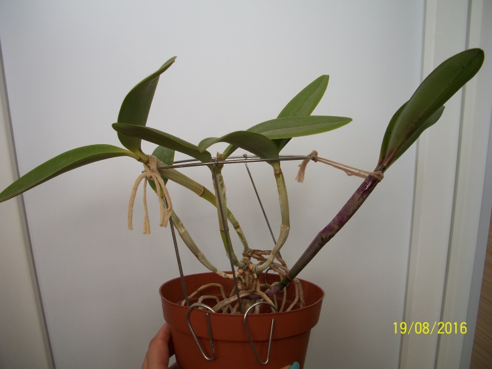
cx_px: 246
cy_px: 184
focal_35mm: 35
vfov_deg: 40.7
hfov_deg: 52.6
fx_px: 498
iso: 80
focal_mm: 6.3
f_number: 3.1
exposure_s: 1/40
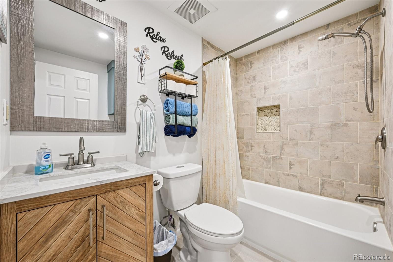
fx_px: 153
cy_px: 131
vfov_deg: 81.2
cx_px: 196
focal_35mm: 14
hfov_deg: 104.3
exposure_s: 1/10
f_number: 10
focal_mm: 14
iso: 400
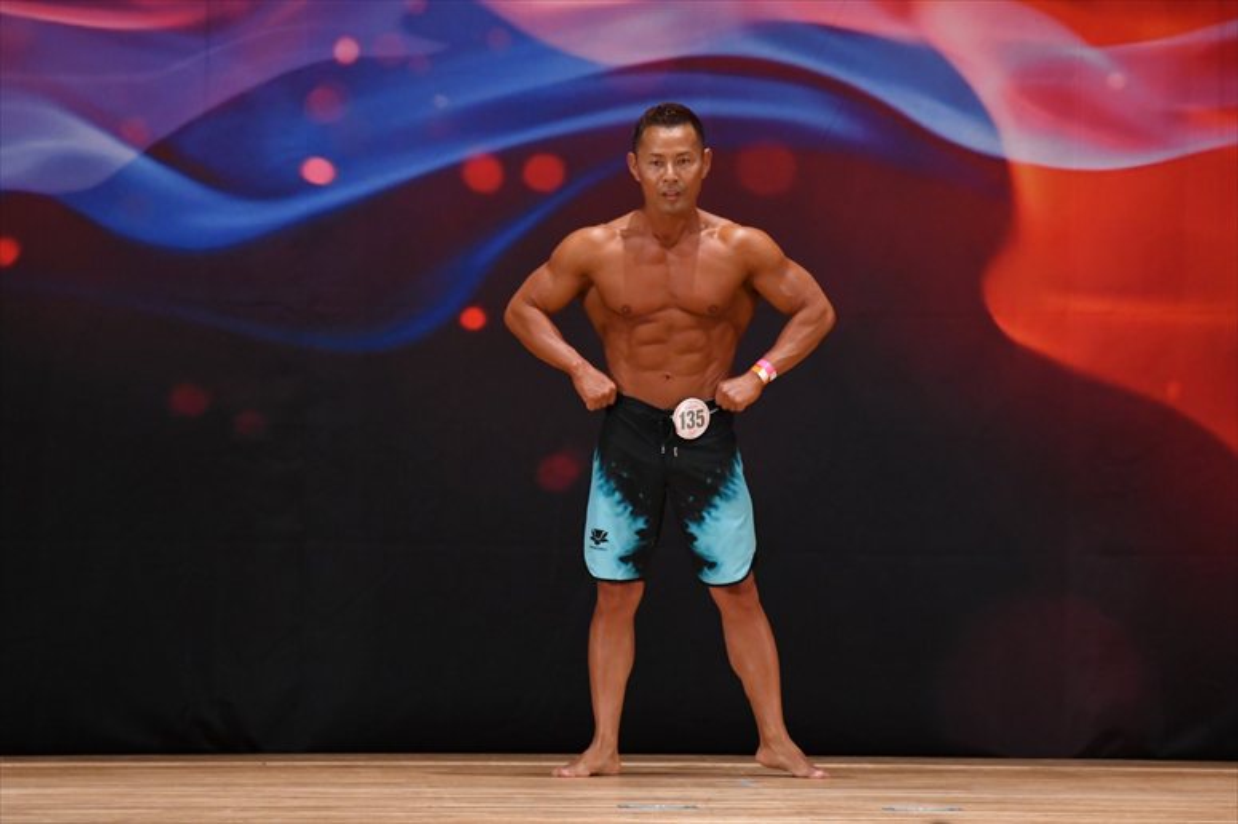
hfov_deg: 7.2
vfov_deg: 4.8
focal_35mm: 285
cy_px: 412
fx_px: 9796
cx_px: 619
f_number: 5.6
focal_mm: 190
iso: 3200
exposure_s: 1/400
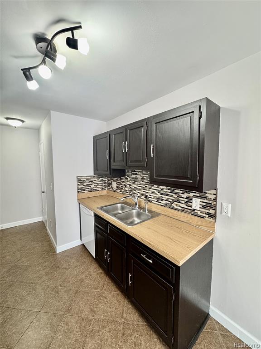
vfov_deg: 102.1
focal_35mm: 14
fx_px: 141
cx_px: 130
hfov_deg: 85.7
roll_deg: +0.8
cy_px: 174
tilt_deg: -4.2
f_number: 2.2
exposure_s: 1/60
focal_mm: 2.22
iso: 160
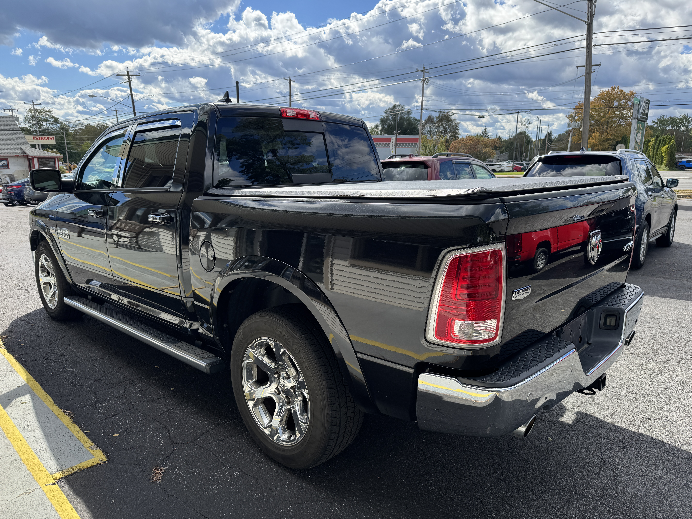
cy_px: 260
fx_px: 480
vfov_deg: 56.8
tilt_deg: -13.0
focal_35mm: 24
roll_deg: -1.2
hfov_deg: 71.6
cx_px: 346
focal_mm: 6.76
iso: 80
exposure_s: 1/2506
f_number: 1.78
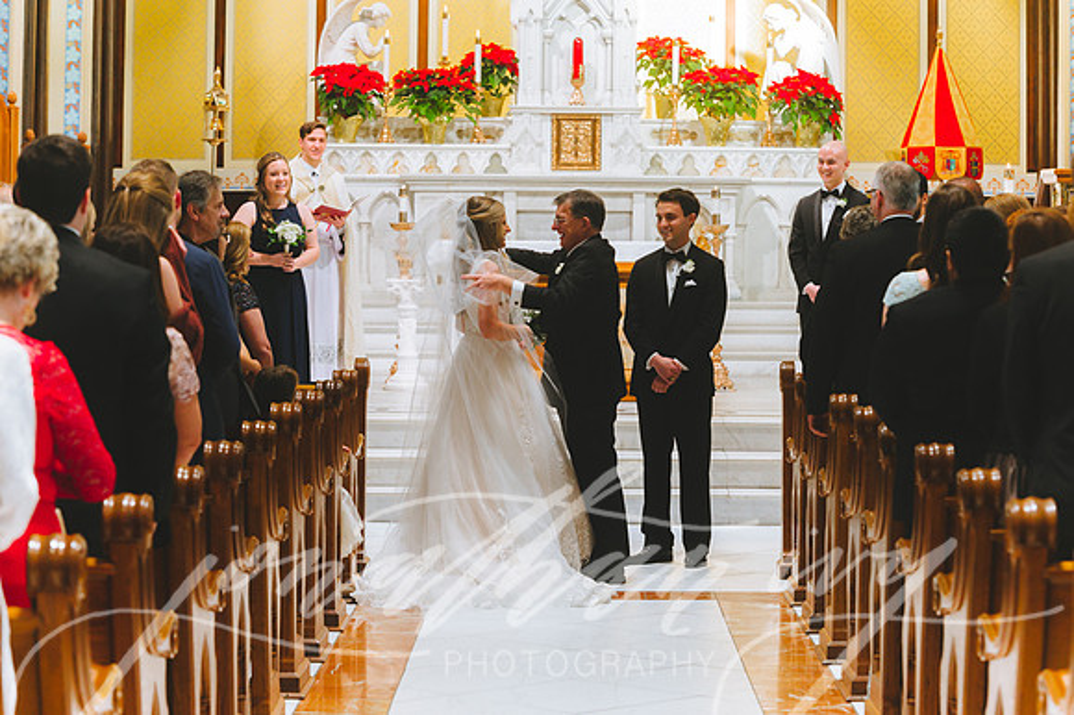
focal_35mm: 102
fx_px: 3041
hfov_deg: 20.0
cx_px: 537
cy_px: 358
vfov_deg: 13.4
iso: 2000
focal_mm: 102
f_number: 3.5
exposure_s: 1/100
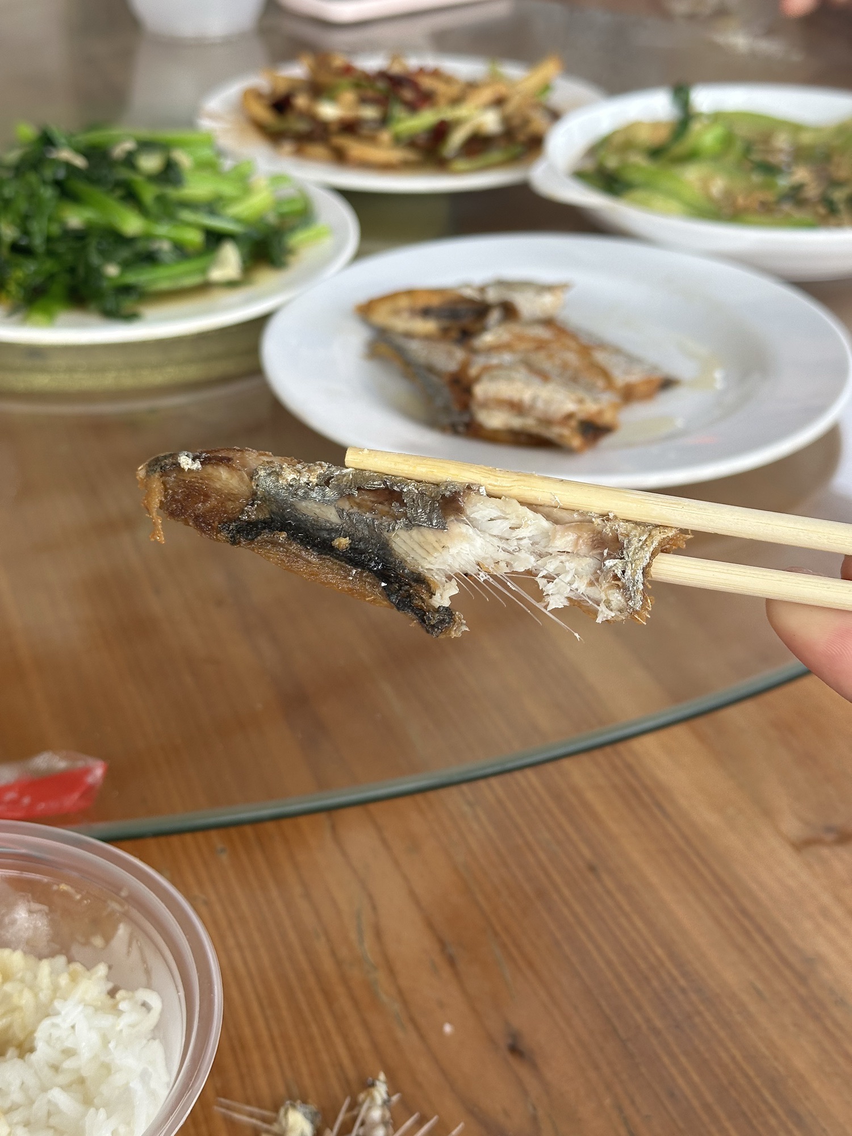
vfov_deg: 39.7
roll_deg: +0.7
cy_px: 568
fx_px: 1575
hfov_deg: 30.3
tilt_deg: -31.3
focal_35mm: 48
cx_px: 426
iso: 64
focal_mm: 6.86
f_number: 1.78
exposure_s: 1/555
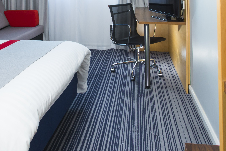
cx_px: 58
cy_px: 22
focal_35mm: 40
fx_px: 251
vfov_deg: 32.1
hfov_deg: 46.8
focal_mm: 17
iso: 500
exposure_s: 1/13
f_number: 10
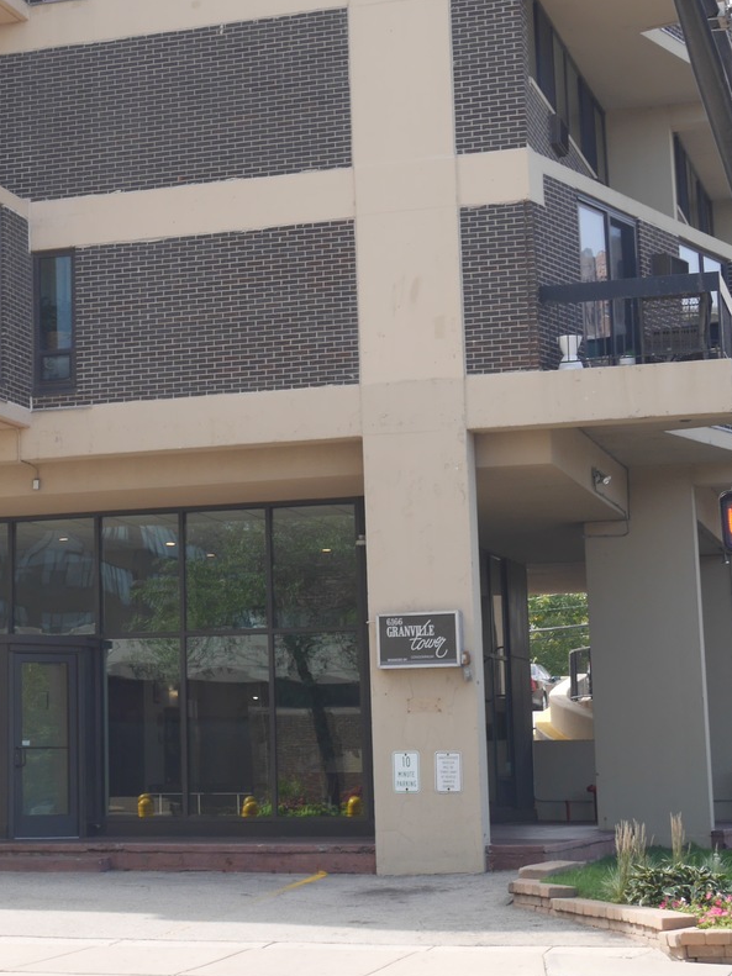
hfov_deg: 18.2
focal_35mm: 80
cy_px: 347
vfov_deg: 24.3
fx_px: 2256
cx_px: 117
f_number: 6.3
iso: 200
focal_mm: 22
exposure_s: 1/200
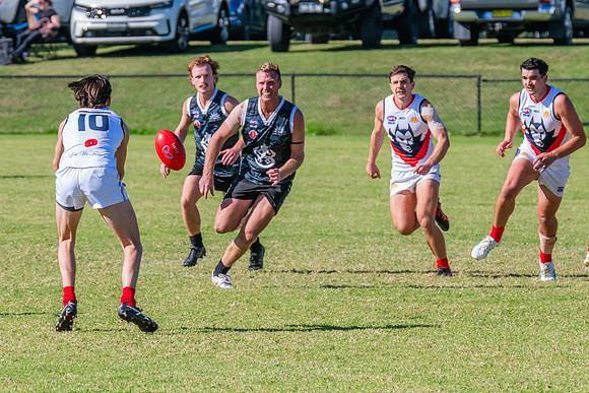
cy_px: 220
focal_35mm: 560
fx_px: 9157
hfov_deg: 3.7
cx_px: 260
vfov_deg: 2.5
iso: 1600
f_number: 13
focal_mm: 440
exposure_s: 1/1600
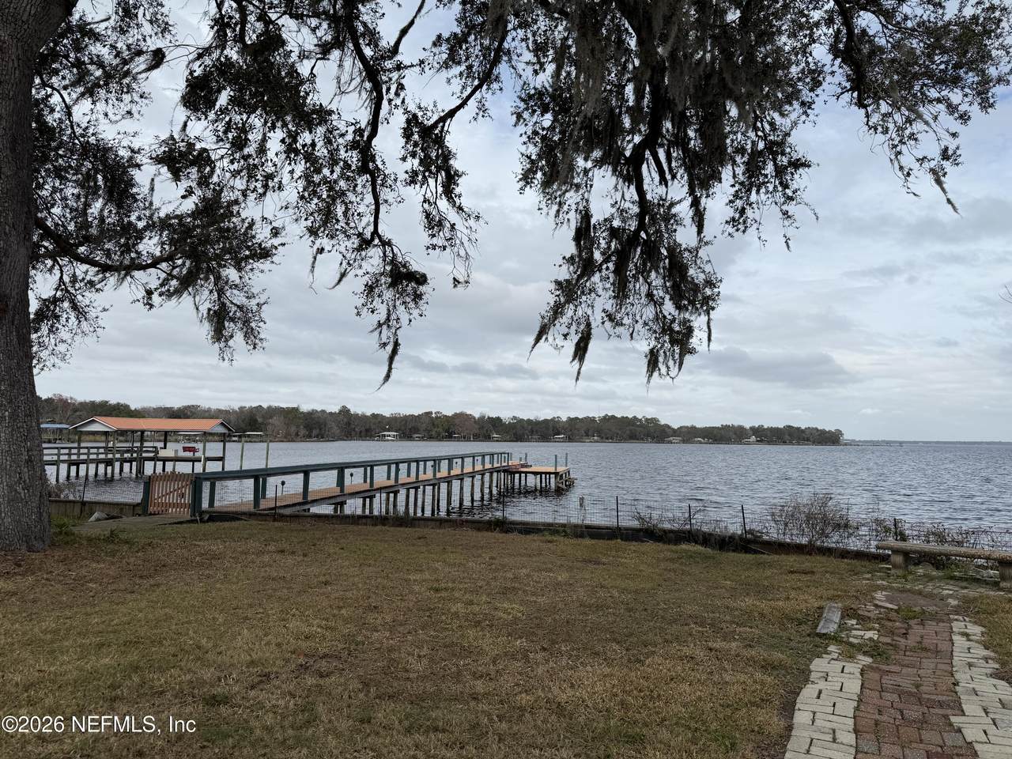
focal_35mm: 24
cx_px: 506
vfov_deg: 56.8
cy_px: 380
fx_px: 702
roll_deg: -0.7
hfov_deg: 71.6
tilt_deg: +4.7
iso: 80
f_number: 1.78
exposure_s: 1/5714
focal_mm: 6.76
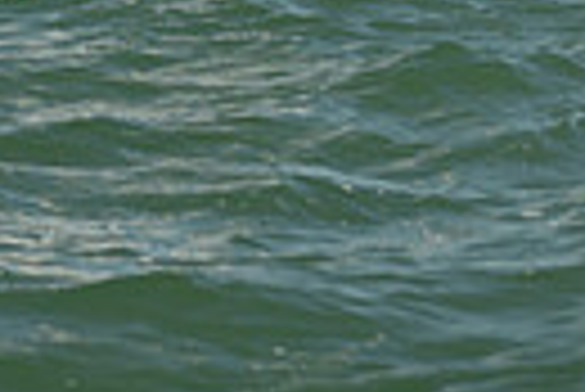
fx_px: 5076
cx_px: 61
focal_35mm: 312
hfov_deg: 6.6
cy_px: -888
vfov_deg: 4.2
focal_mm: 70
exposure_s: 1/800
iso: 250
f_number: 5
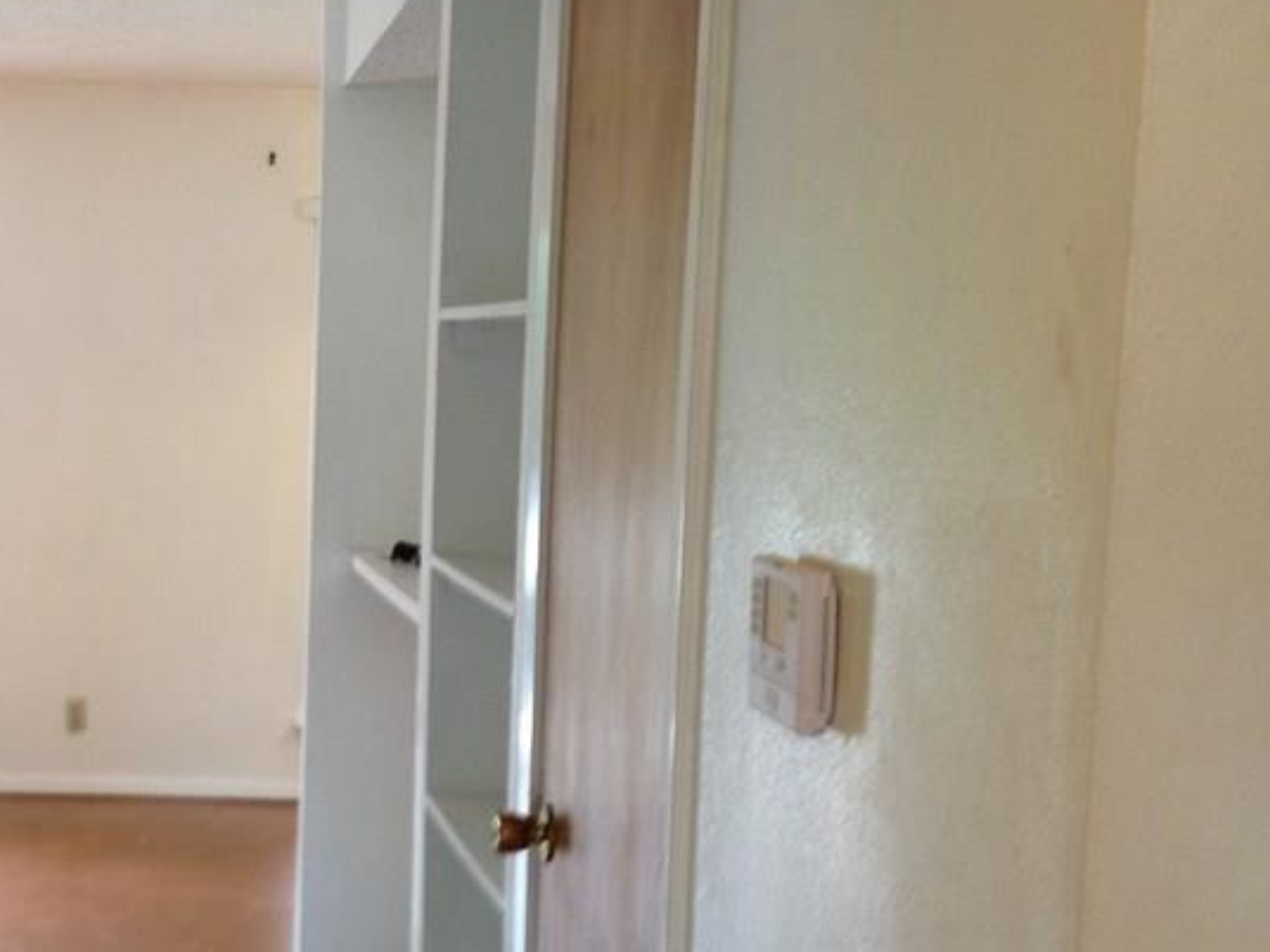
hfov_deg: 29.7
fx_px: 2311
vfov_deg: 23.2
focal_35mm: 63
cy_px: 616
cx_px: 175
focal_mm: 4.12
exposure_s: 1/20
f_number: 2.4
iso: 100
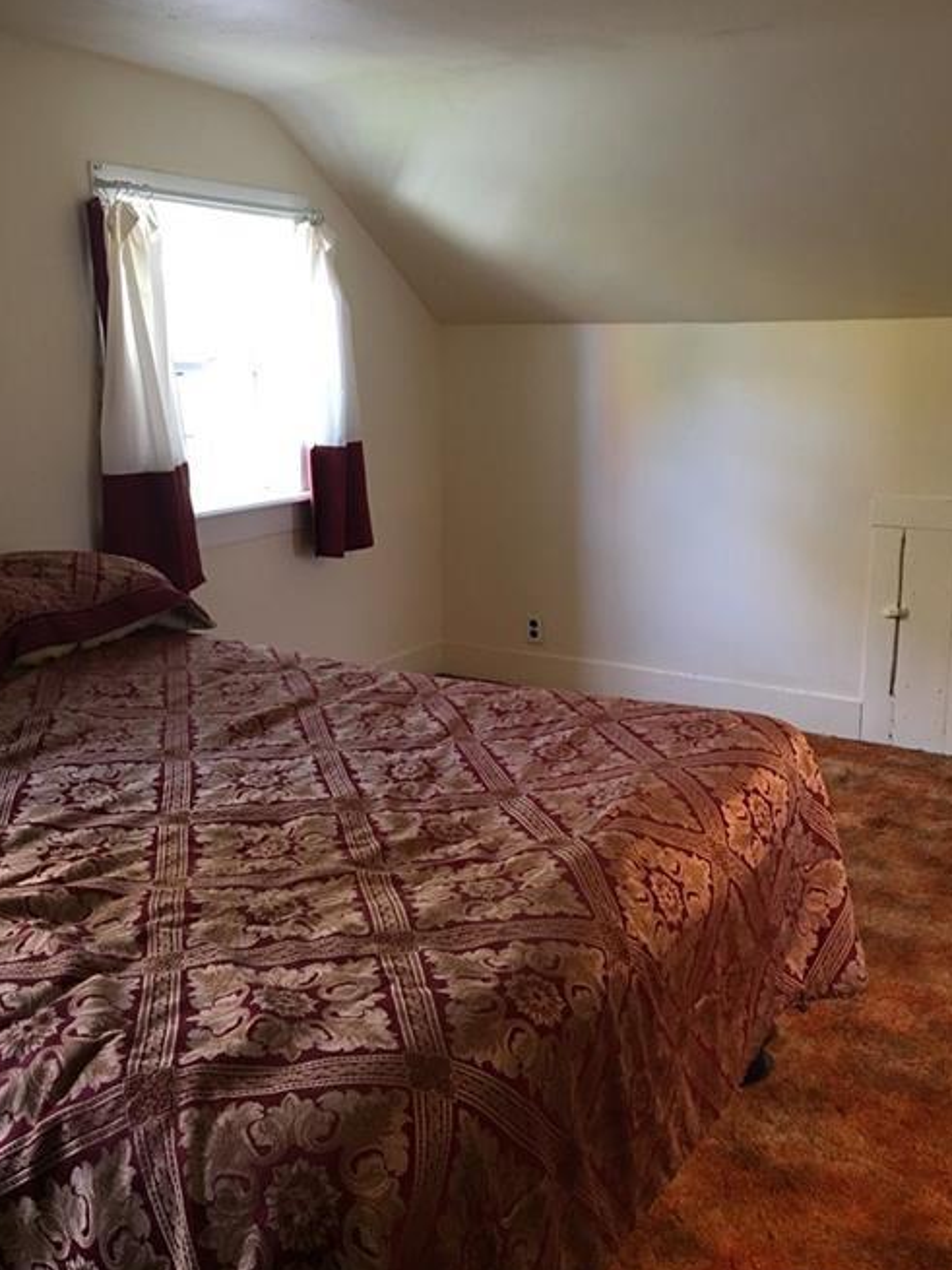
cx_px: 465
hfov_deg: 41.8
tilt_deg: -8.6
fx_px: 1247
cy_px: 549
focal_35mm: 34
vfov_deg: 53.8
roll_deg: -0.6
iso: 64
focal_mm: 4.15
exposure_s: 1/15
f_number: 2.2
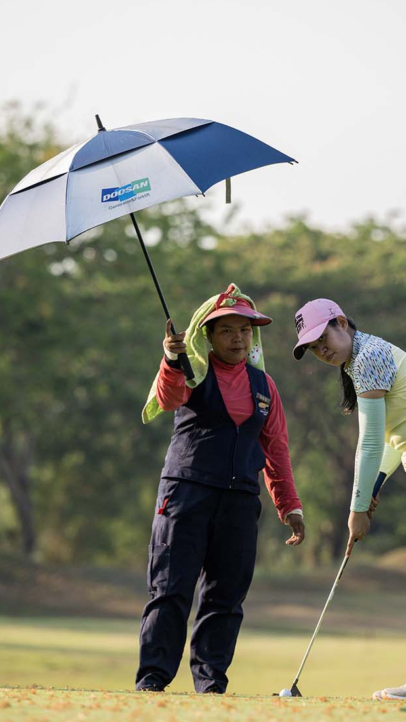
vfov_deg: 7.9
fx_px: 5246
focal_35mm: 274
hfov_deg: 4.4
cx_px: 281
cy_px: 337
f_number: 4
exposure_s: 1/2500
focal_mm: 200
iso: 1000
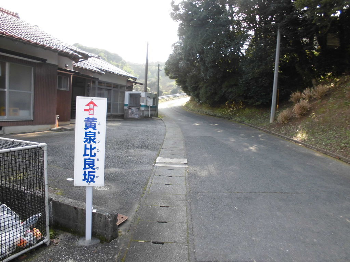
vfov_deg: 53.1
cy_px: 131
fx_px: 263
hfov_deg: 67.3
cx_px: 175
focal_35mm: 26
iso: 100
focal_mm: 4.6
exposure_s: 1/100
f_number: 3.5
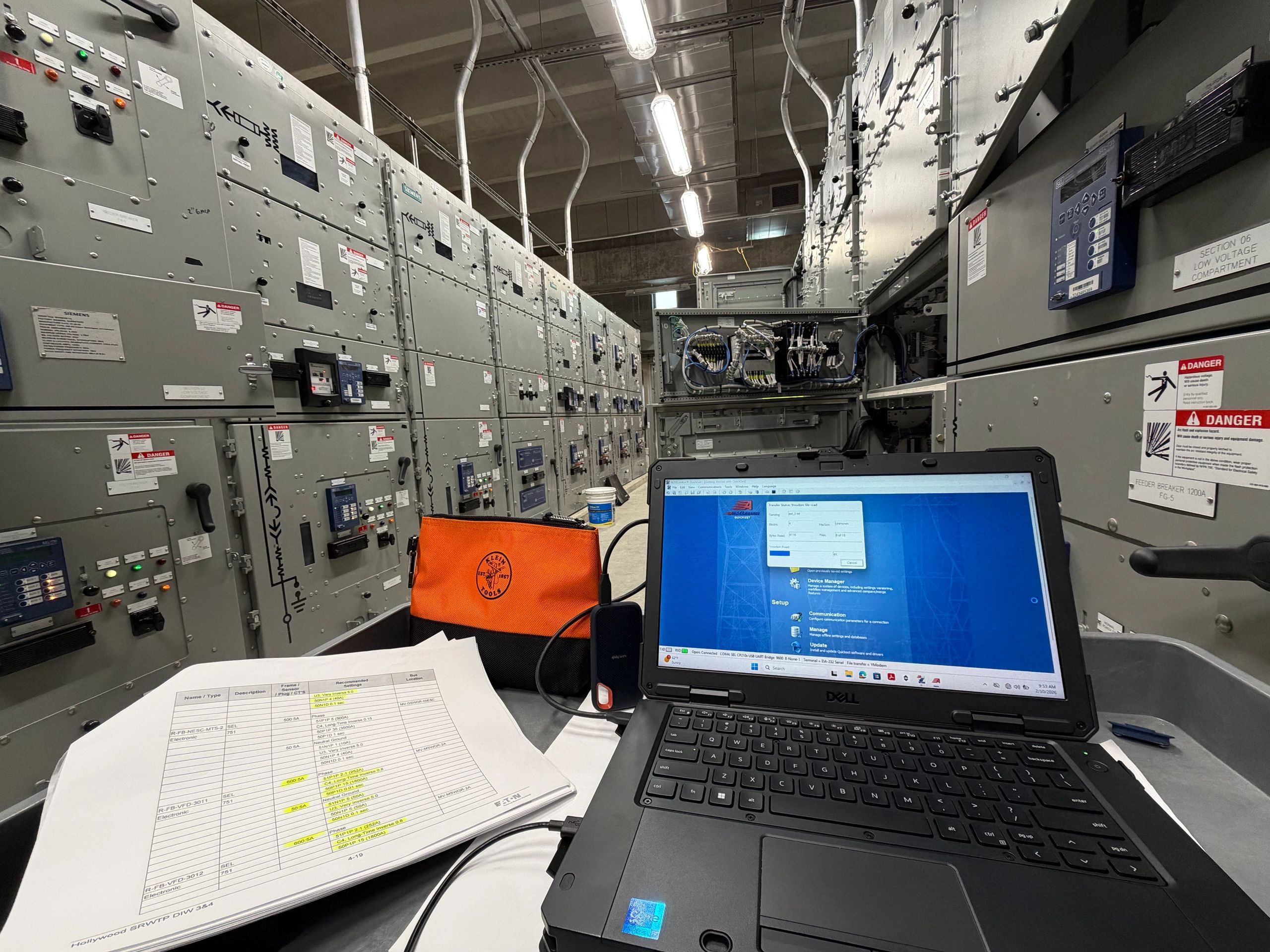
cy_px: 476
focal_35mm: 14
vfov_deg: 85.7
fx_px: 514
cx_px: 635
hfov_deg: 102.1
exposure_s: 1/120
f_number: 2.2
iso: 250
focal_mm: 2.22
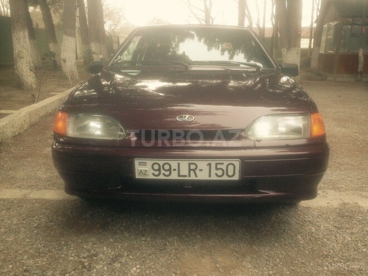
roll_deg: -2.3
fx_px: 351
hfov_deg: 55.4
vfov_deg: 42.9
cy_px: 138
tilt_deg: -15.5
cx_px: 184
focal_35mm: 33
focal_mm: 4.12
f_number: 2.4
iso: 50
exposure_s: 1/60
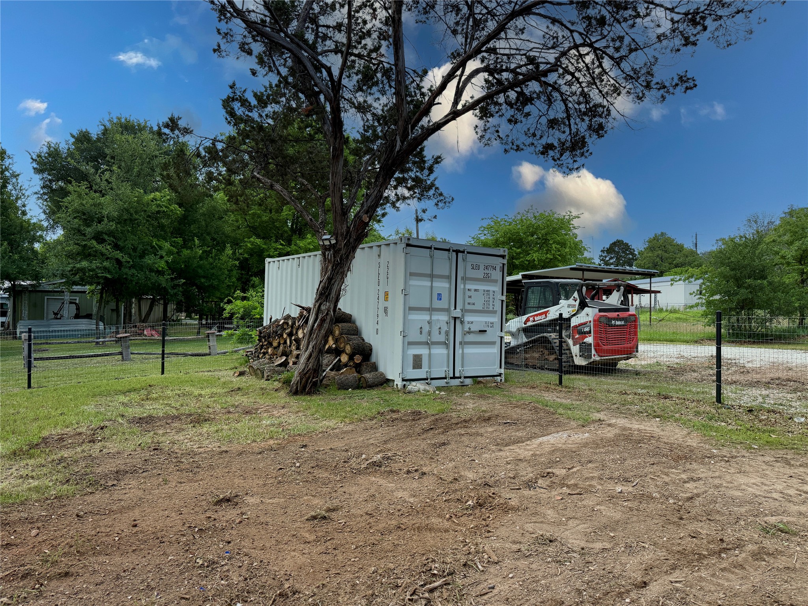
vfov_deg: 56.8
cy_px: 303
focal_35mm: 24
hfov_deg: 71.6
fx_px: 560
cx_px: 404
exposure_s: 1/2299
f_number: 1.78
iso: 100
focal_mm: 6.76
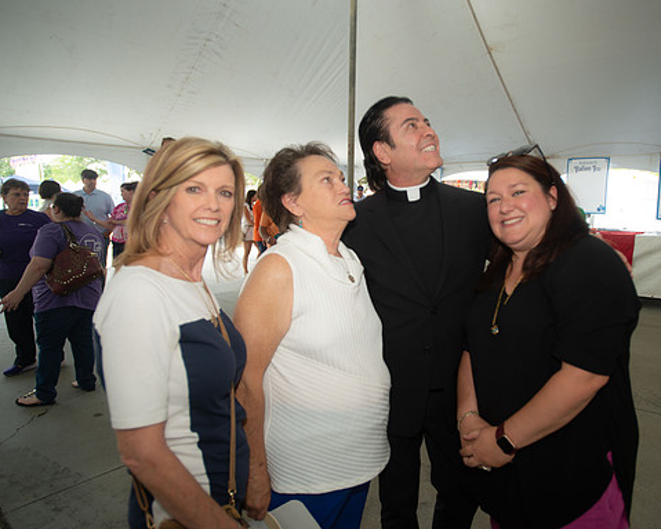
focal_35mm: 25
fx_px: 489
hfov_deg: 67.5
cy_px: 265
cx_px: 393
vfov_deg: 56.8
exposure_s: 1/160
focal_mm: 22
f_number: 2.8
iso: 250
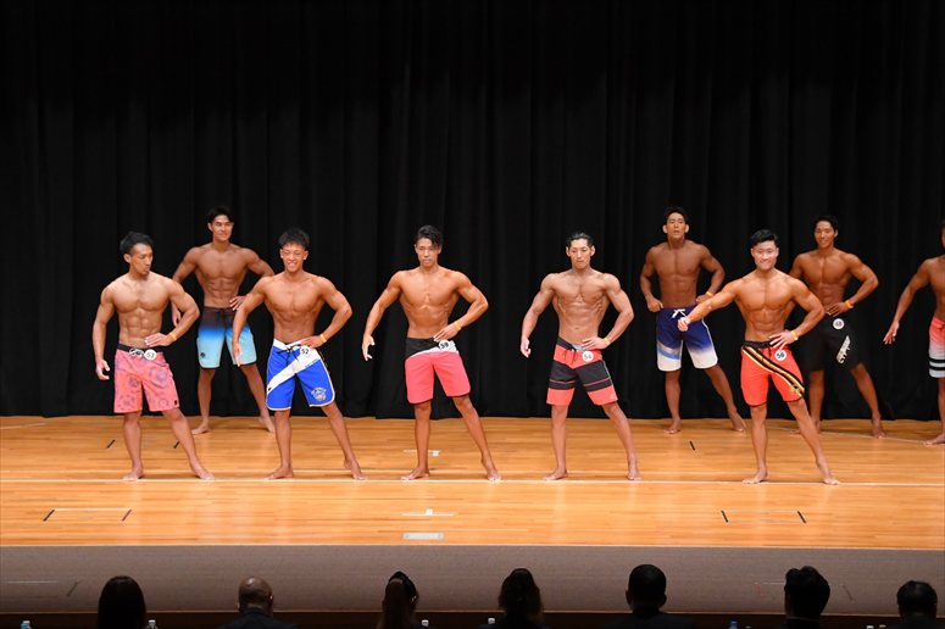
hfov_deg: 16.1
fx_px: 3332
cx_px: 472
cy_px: 314
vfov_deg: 10.8
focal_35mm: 127
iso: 4000
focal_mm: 85
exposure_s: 1/400
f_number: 5.6
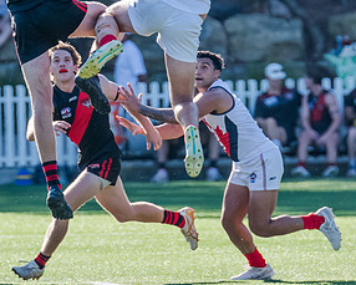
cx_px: 73
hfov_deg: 1.6
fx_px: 12384
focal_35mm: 1175
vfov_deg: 1.3
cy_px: 33
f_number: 6.3
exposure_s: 1/1600
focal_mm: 420
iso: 800
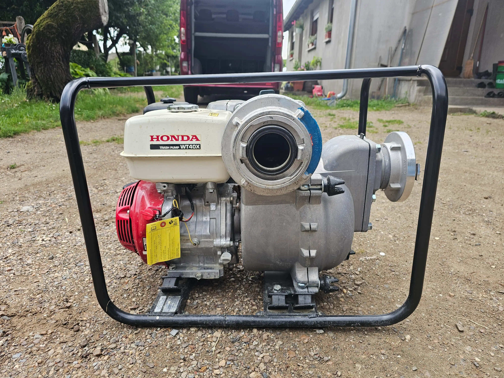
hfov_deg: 73.9
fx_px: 335
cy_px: 189
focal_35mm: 23
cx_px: 252
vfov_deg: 58.9
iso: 50
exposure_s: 1/190
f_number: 1.7
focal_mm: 6.3
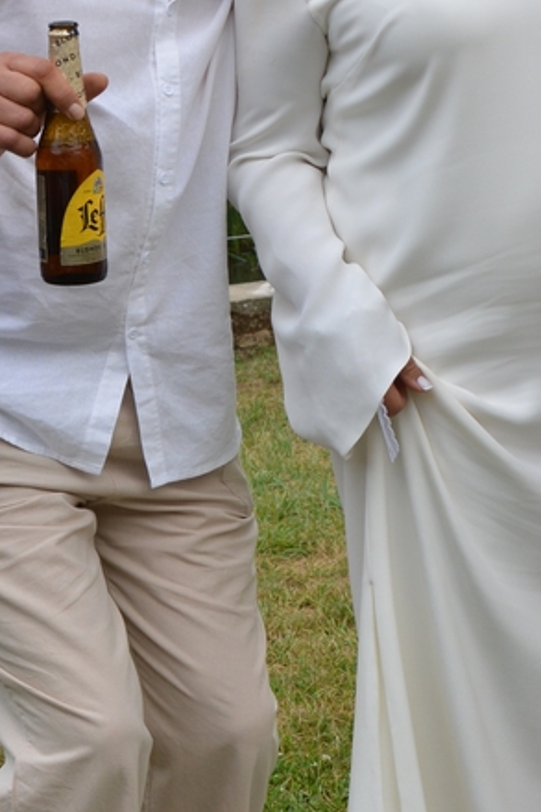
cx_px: 450
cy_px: 358
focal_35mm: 96
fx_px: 2166
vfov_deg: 21.2
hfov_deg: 14.1
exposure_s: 1/160
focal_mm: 22
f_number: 5.6
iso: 200
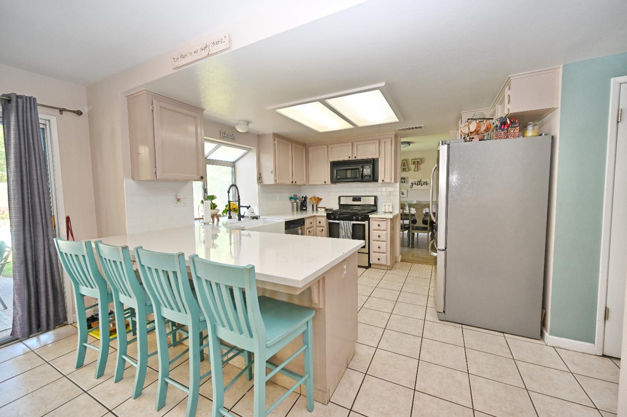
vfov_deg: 81.1
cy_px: 208
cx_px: 314
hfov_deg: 104.3
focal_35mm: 14
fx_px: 244
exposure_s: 1/60
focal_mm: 14
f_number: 4
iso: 320
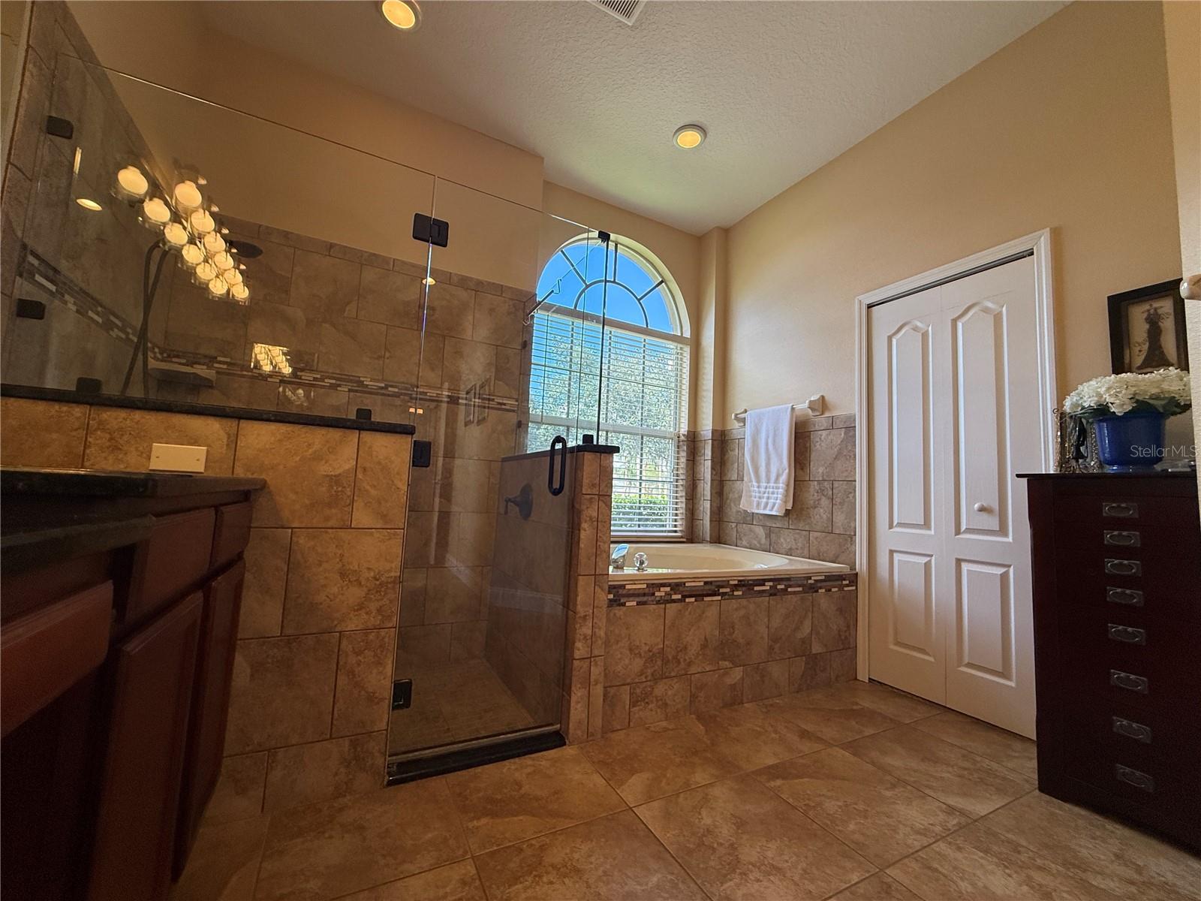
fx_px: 486
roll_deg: -2.8
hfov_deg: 102.1
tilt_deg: +5.3
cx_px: 600
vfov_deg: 85.7
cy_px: 450
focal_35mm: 14
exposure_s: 1/120
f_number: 2.2
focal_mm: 2.22
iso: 125
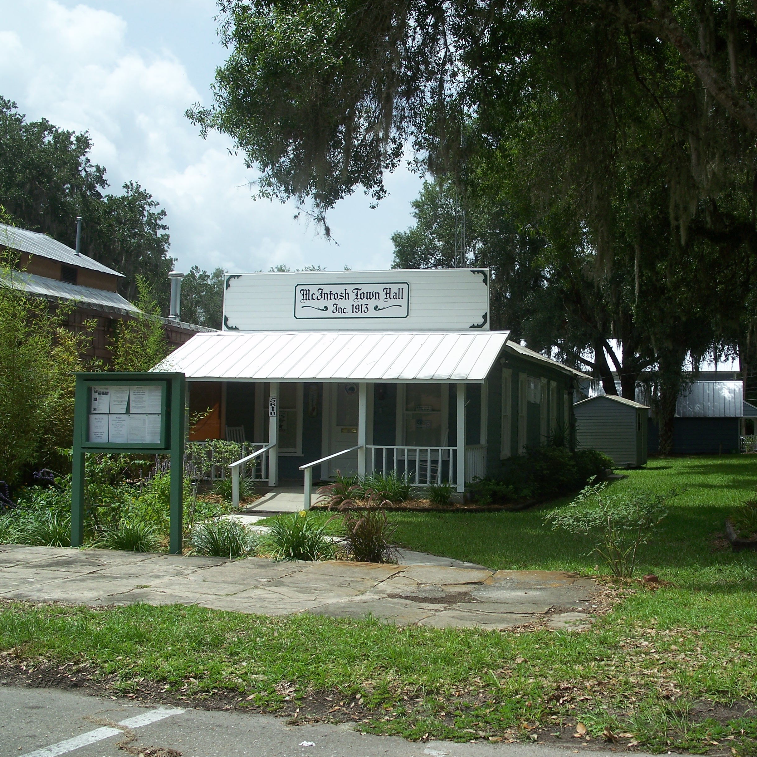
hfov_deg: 38.1
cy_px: 380
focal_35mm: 44
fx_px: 1089
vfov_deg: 38.3
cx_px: 483
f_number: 4
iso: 64
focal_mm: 7.8
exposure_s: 1/640
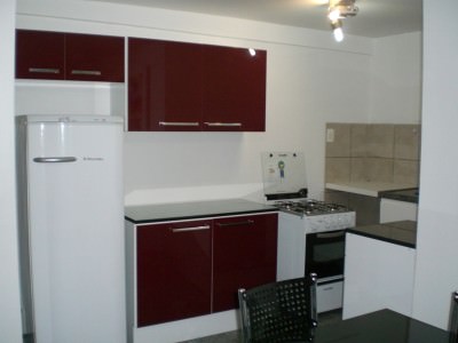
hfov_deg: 49.0
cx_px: 229
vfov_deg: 37.7
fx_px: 503
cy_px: 172
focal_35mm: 38
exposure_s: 1/60
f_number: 3.1
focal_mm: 6.3
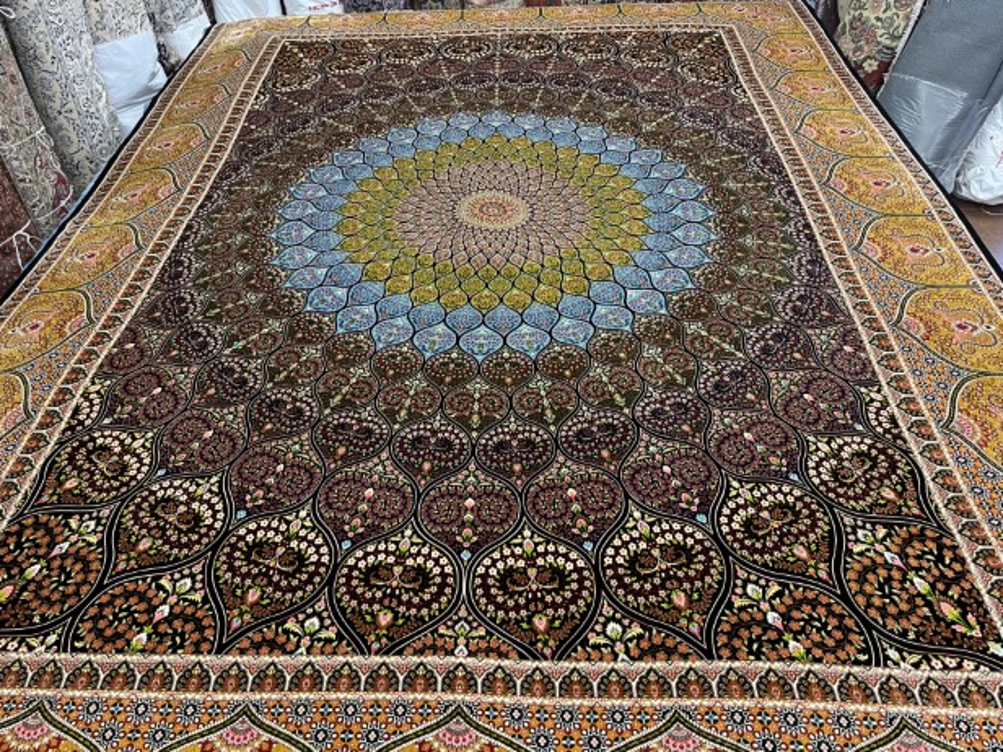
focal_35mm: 27
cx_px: 497
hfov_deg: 65.3
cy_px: 386
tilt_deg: -43.4
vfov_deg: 51.3
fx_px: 782
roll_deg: +2.1
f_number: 1.6
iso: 100
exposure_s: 1/60
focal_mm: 5.1
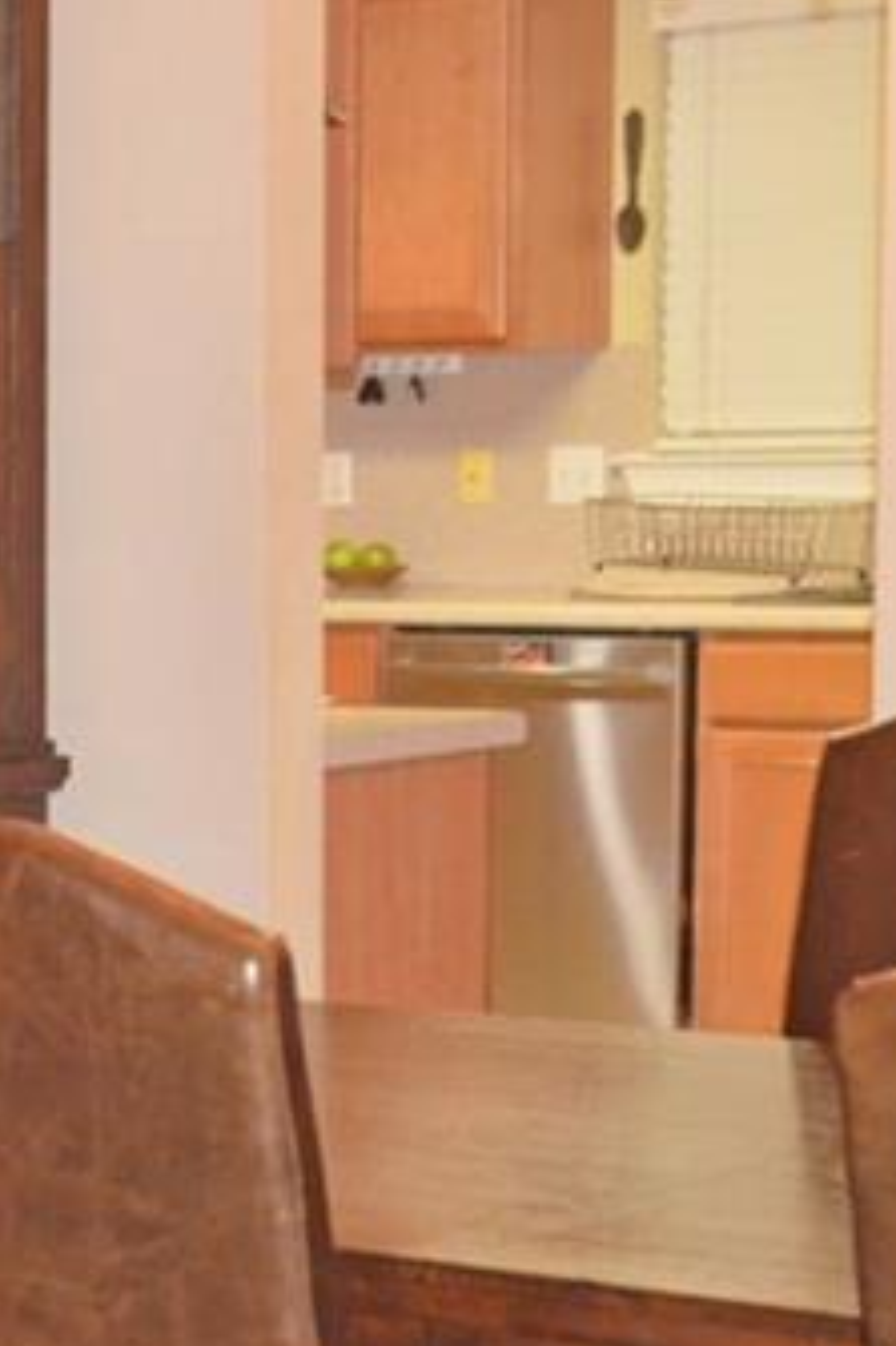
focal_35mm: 124
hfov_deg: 10.1
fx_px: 4616
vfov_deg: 16.6
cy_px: 834
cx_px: -1037
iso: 3200
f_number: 4
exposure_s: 1/60
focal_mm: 27
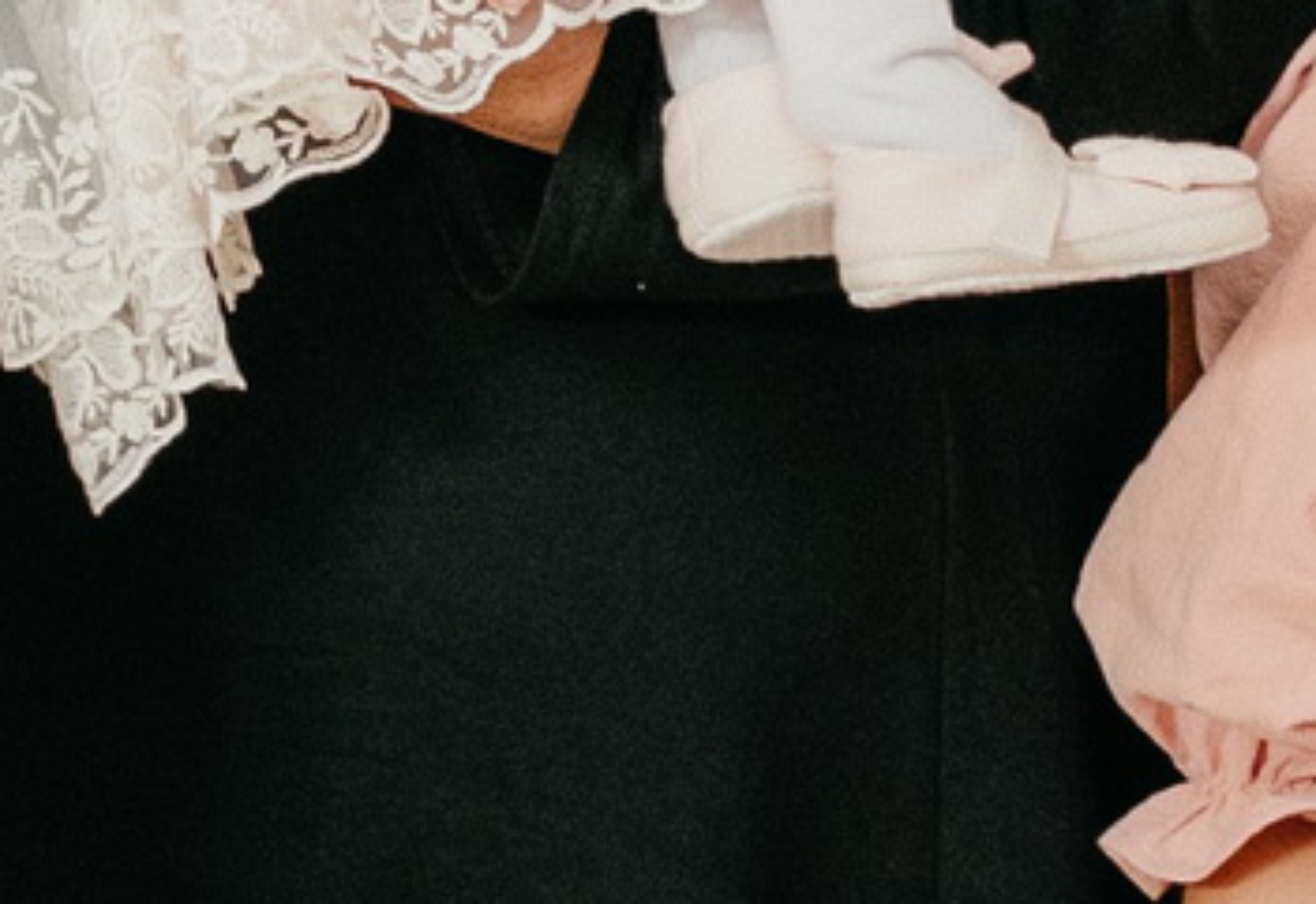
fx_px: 10588
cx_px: -248
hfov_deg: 7.1
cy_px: -416
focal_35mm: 287
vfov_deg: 4.9
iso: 320
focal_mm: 35
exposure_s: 1/160
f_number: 3.5
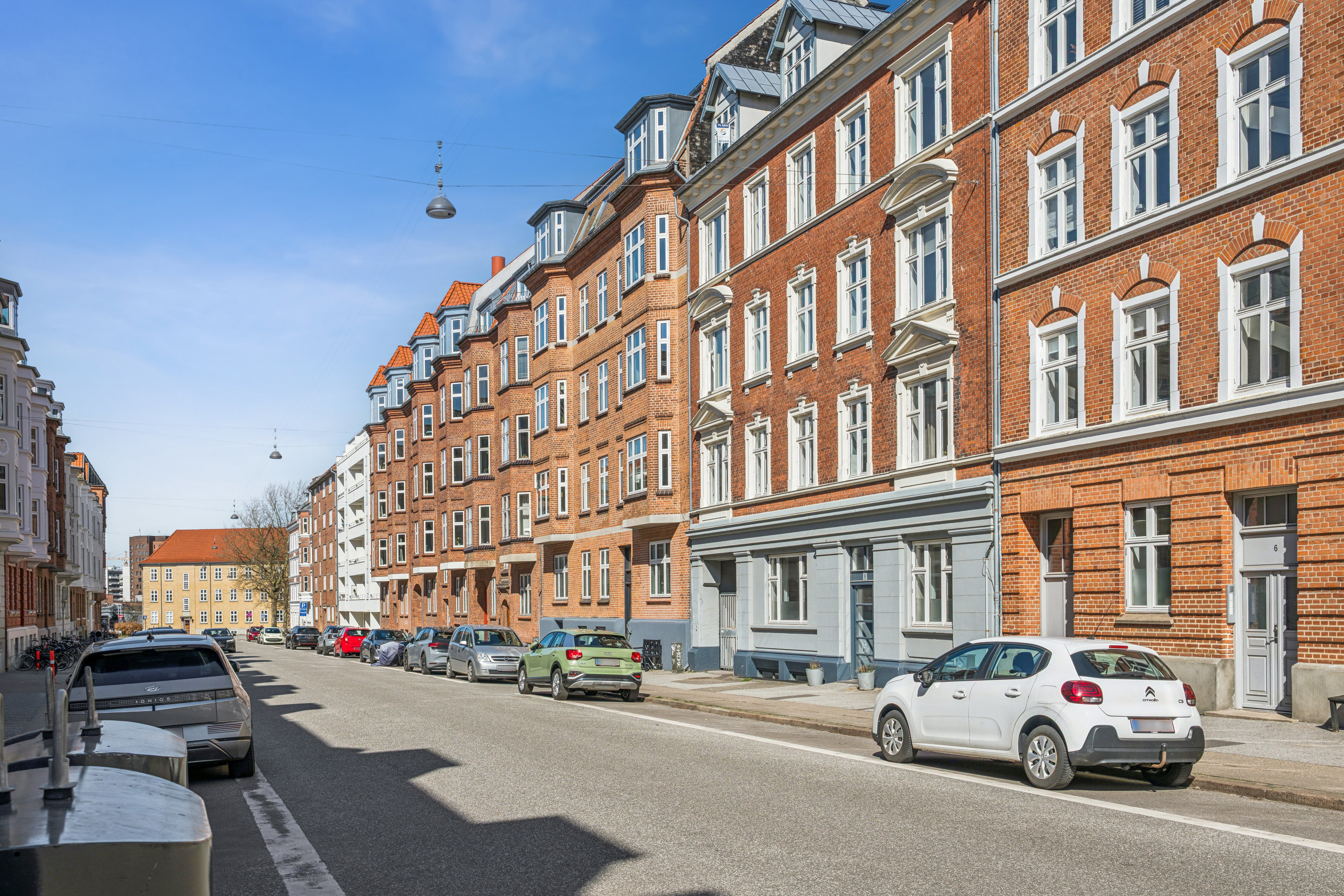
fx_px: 1195
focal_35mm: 32
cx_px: 676
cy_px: 452
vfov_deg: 41.1
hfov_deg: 58.7
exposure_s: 1/400
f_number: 7.1
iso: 64
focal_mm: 31
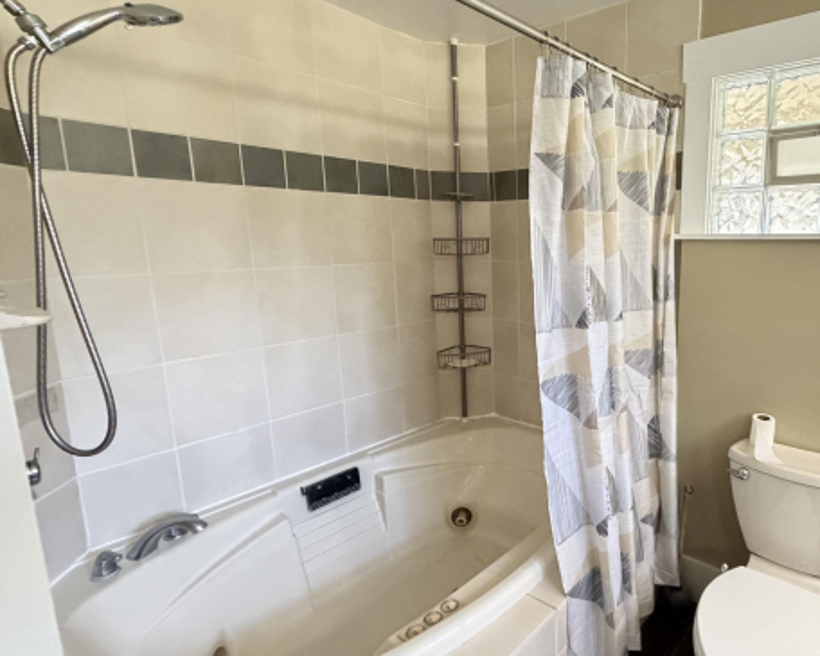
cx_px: 575
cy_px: 318
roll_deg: +0.8
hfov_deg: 76.6
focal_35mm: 20
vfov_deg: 68.1
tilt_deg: -9.8
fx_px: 485
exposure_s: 1/60
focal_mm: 2.22
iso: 800
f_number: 2.2
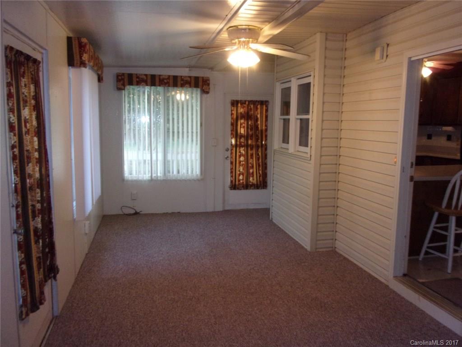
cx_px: 231
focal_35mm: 28
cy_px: 174
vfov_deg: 49.7
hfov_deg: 63.4
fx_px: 374
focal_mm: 5.1
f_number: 3.9
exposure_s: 1/34
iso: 320
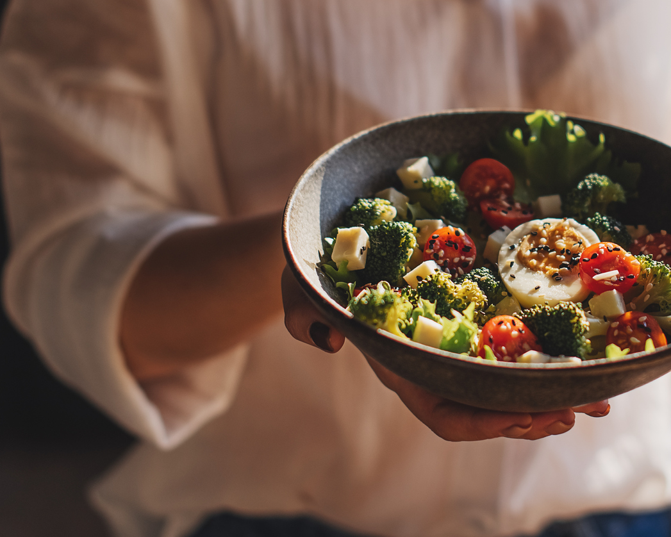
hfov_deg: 20.0
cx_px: 519
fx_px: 1887
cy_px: 133
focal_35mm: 95
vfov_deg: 16.1
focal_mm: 50
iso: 100
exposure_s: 1/1000
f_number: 2.2
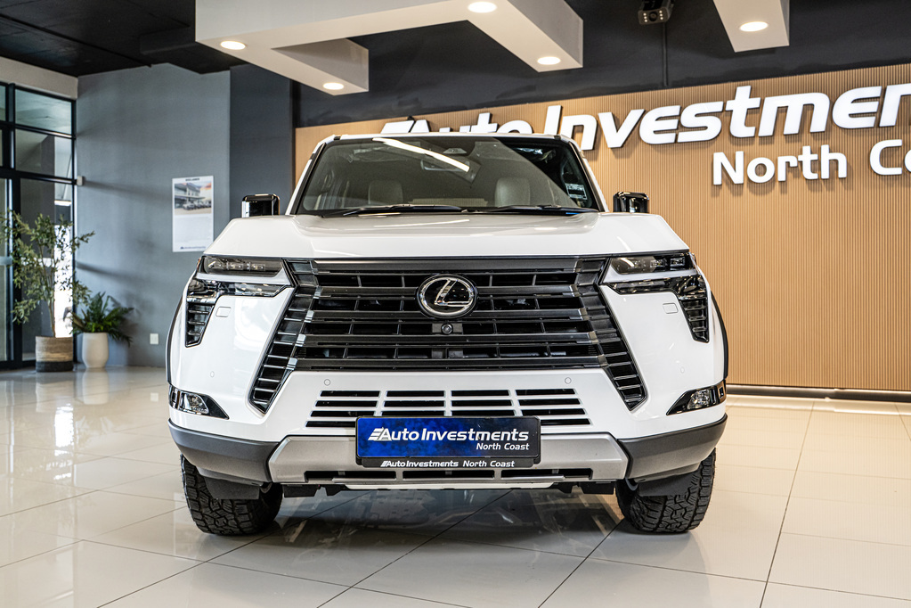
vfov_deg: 41.1
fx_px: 810
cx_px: 456
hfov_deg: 58.7
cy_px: 304
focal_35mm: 32
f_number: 4
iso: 640
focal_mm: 32
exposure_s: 1/160
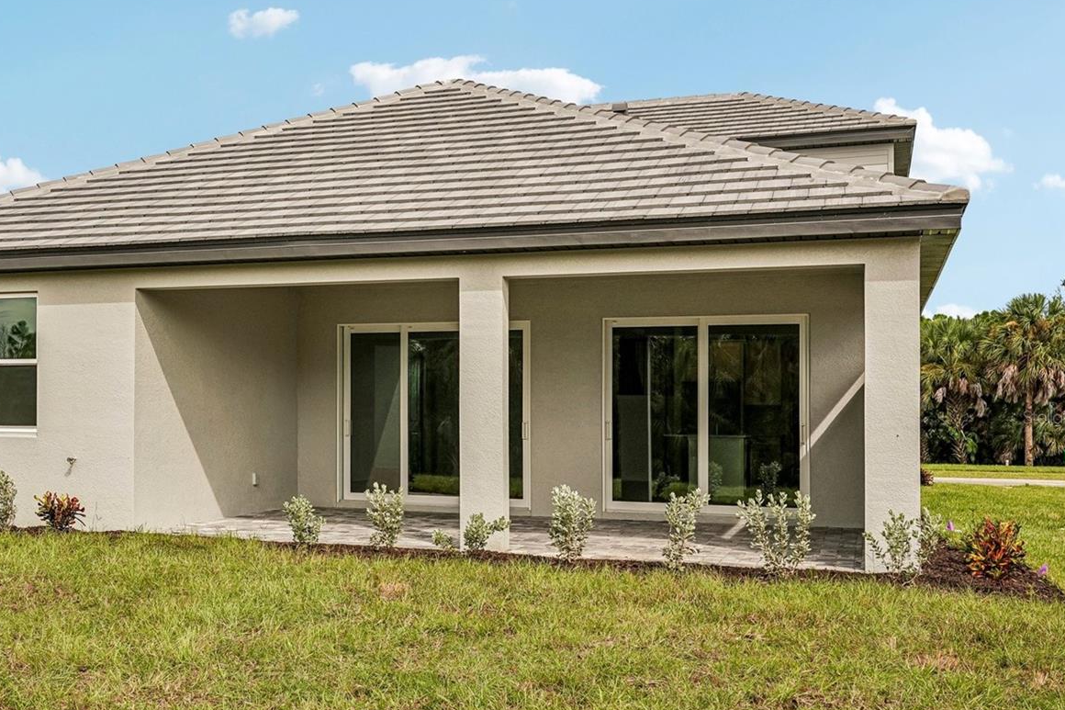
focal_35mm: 40
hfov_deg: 47.8
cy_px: 417
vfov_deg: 33.3
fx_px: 1183
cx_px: 370
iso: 400
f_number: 8
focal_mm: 29
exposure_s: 1/800
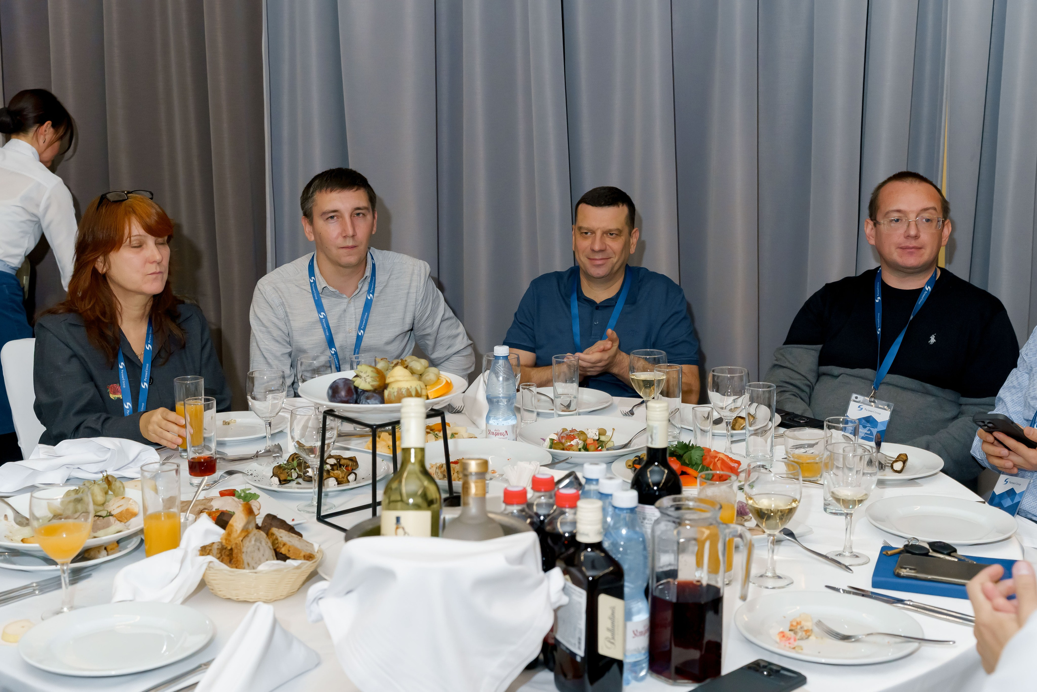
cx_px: 518
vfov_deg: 31.2
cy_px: 346
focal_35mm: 43
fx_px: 1239
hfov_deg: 45.4
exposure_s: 1/125
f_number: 5.6
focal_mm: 43
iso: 3200
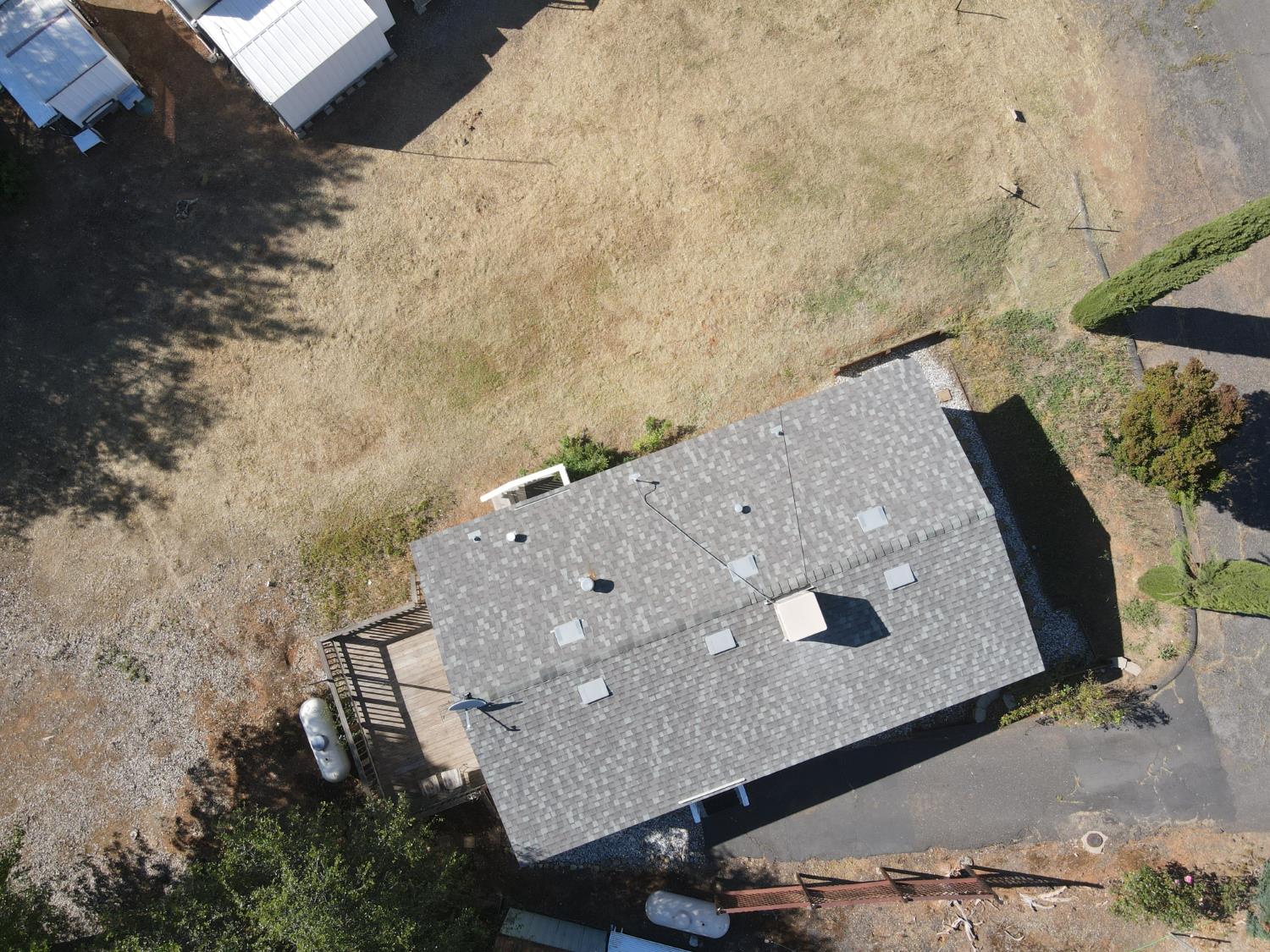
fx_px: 881
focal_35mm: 24
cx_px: 635
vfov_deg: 56.8
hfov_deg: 71.6
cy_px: 476
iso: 110
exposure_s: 1/350
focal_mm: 4.5
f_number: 2.8
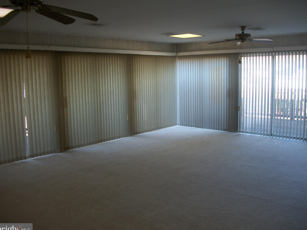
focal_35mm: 33
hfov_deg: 55.4
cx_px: 152
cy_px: 117
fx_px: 293
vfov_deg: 42.9
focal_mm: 5.7
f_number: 2.9
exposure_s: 1/60
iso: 80
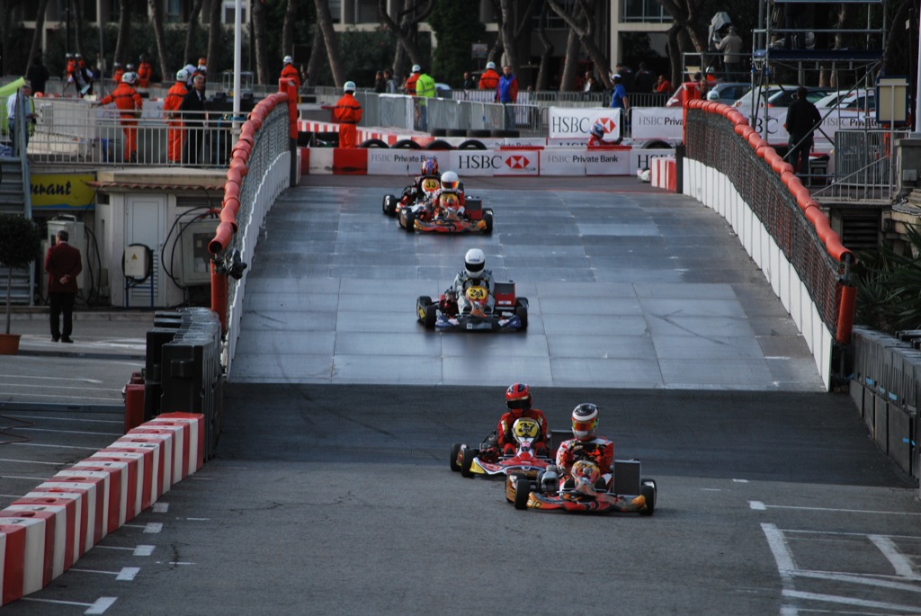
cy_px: 308
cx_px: 460
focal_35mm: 300
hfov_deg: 6.9
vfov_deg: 4.6
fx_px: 7682
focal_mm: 200
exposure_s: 1/500
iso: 280
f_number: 5.6
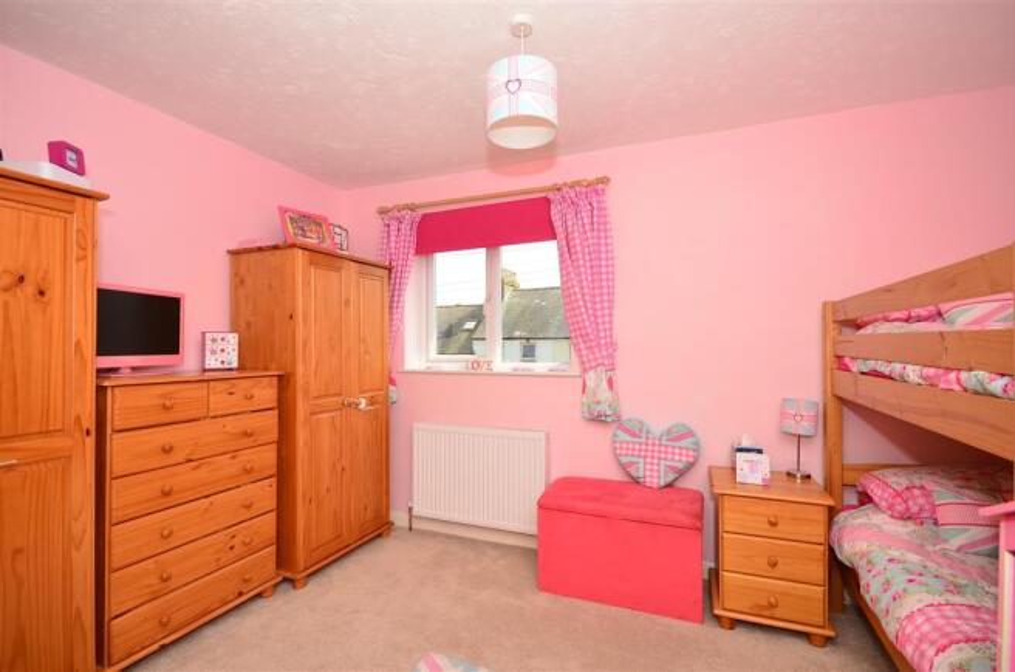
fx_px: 464
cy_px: 336
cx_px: 508
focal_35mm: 16
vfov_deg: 71.8
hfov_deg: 95.1
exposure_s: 1/200
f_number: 8
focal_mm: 11
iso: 200
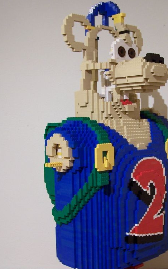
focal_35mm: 55
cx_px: 113
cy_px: 168
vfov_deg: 36.7
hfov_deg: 23.4
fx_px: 403
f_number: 2.8
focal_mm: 6.3
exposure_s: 1/2
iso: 80
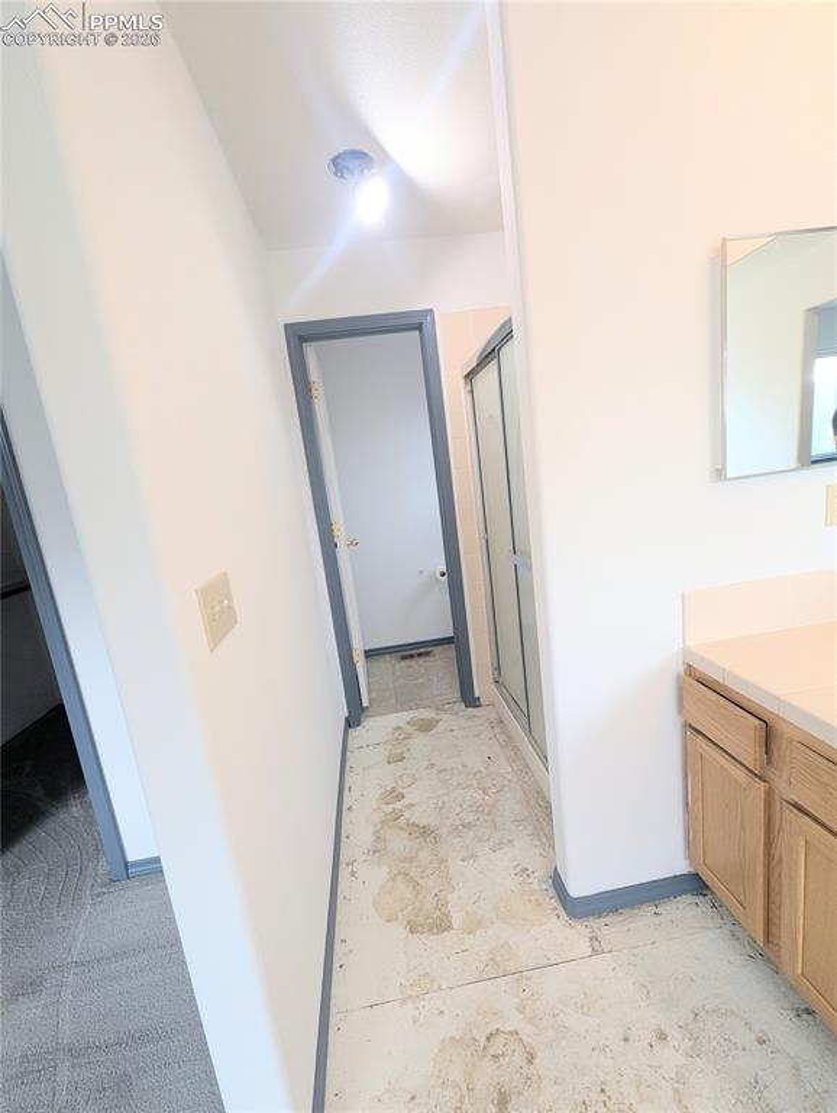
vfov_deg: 106.1
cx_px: 418
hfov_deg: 90.0
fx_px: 418
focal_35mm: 13
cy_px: 556
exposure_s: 1/30
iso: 51
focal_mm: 1.95
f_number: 2.2
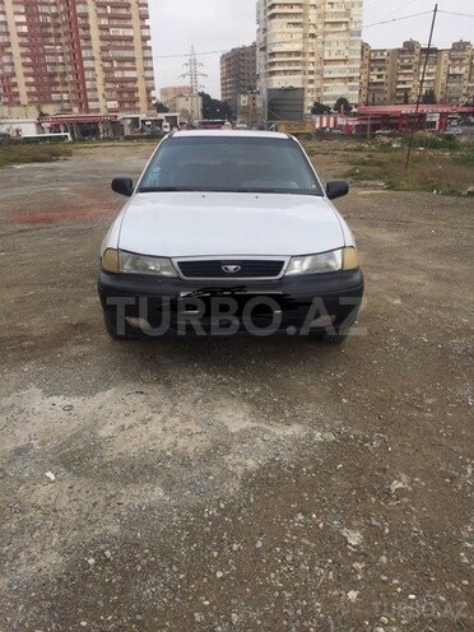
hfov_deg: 48.2
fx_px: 529
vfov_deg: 61.7
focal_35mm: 29
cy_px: 316
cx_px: 237
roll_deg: +1.2
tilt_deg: -22.5
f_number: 2.2
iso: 32
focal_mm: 4.15
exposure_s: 1/439
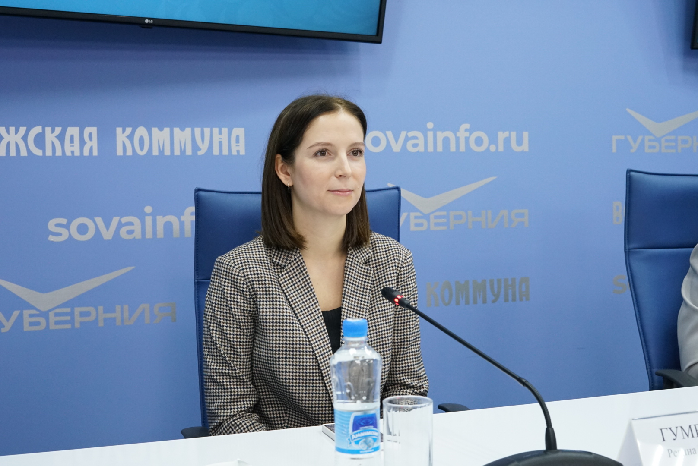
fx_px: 970
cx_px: 349
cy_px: 233
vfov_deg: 27.0
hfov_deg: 39.6
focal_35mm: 50
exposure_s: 1/100
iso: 3200
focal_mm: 50
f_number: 8
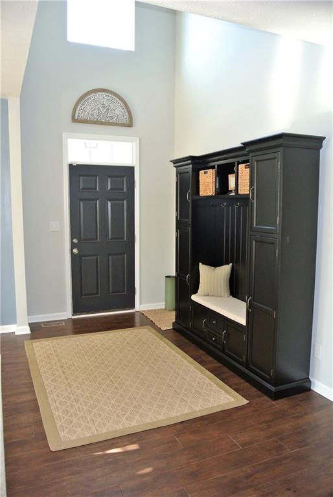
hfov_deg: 48.0
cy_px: 248
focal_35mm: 27
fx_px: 374
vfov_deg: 67.3
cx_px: 166
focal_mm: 10
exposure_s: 1/60
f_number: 3.5
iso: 640
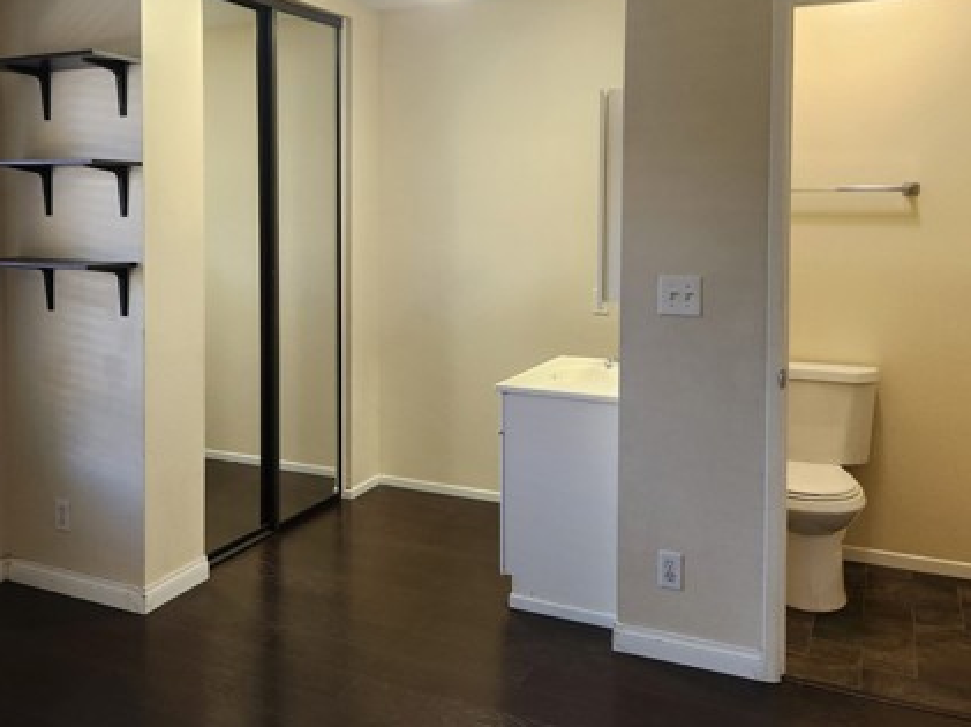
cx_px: 348
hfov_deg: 52.0
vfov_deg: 40.3
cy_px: 270
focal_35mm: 35
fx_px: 981
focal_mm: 5.4
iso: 200
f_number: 1.8
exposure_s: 1/120
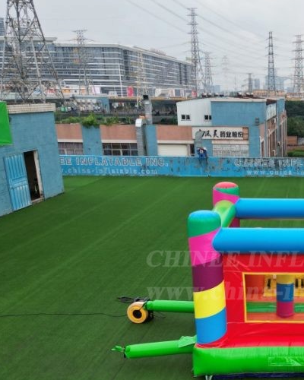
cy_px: 275
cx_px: 301
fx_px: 540
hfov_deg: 29.5
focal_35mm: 48
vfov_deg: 38.0
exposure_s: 1/1600
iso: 140
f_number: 1.7
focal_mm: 6.72
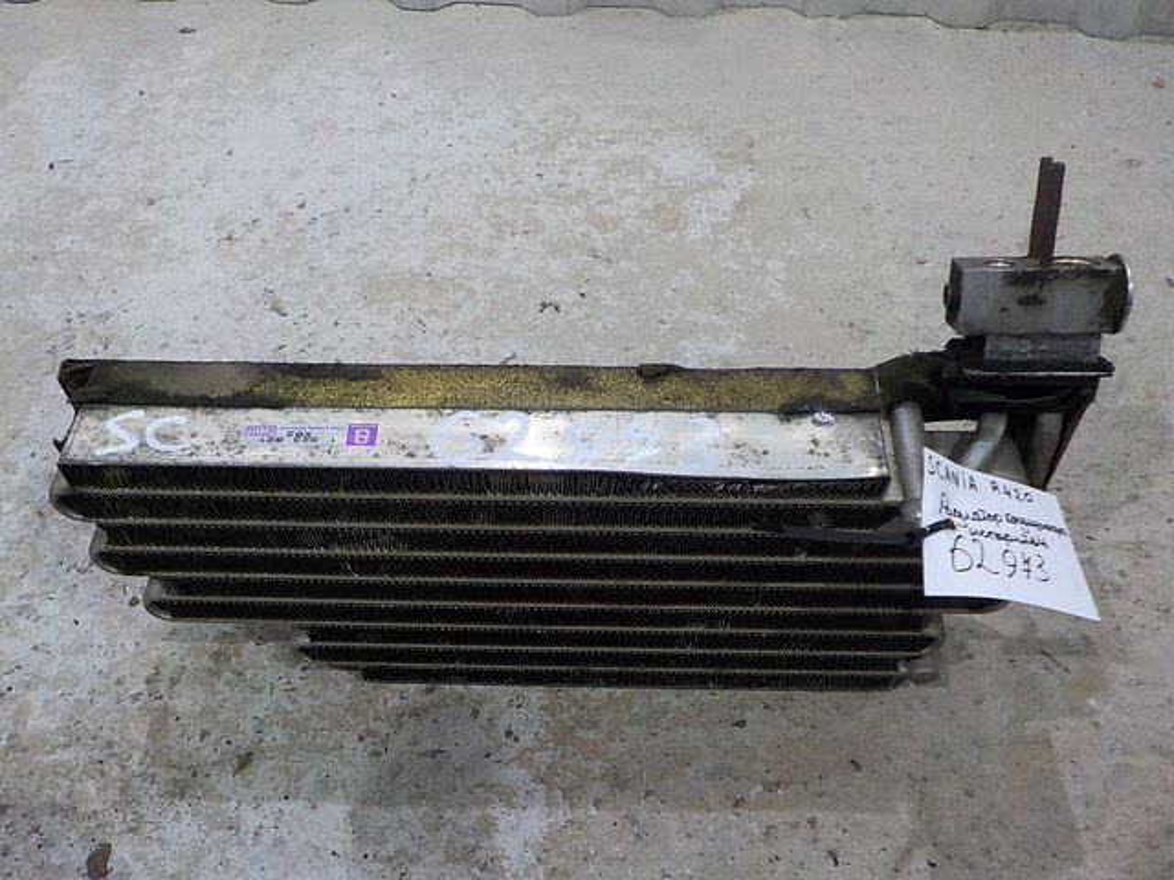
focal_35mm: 30
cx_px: 587
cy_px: 440
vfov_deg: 46.8
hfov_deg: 60.0
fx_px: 1017
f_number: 3.3
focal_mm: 4.1
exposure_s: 1/30
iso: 250
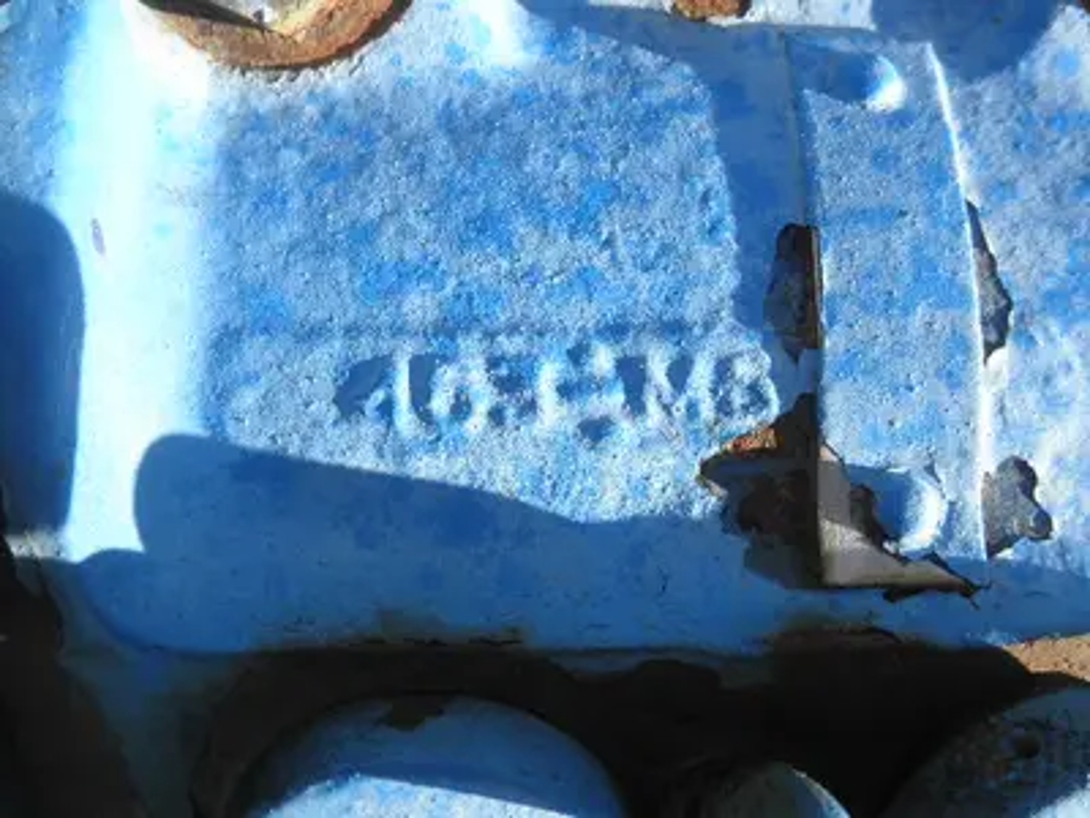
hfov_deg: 63.4
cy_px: 409
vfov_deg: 49.7
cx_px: 545
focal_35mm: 28
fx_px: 882
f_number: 3
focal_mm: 5
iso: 64
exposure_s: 1/320
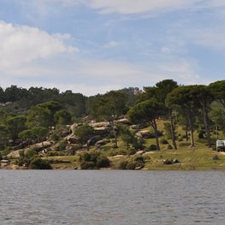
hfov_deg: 16.3
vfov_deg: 16.3
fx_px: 784
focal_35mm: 107
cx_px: 110
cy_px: 112
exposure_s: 1/400
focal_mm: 55
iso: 200
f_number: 11
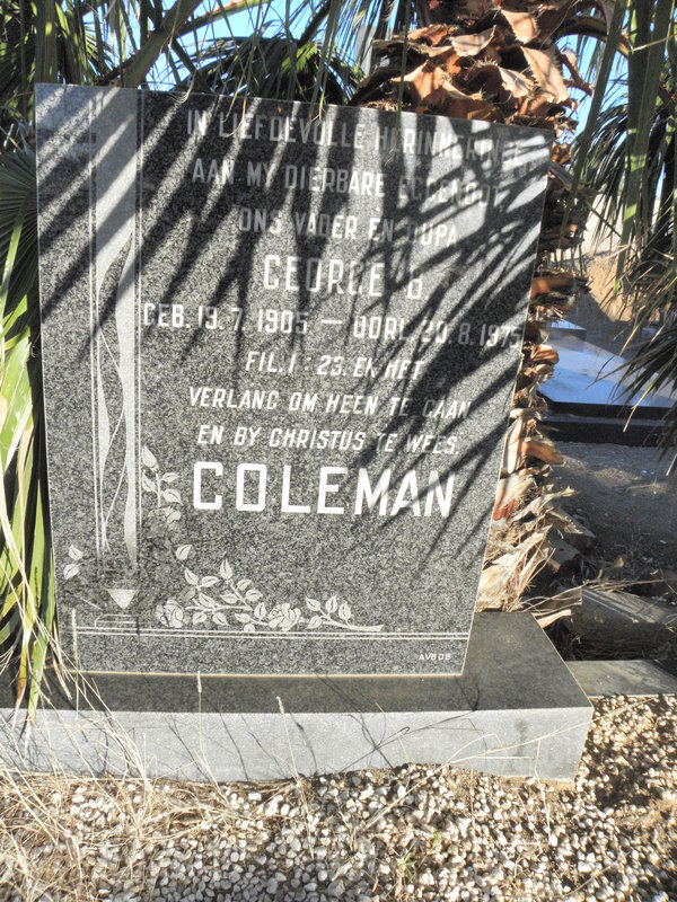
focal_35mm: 26
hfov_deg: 53.1
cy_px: 451
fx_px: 678
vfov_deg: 67.3
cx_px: 338
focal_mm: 4.6
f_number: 5.6
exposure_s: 1/400
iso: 200
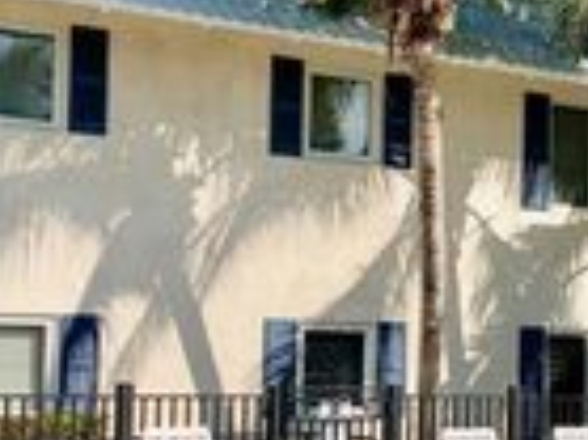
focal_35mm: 101
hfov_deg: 19.3
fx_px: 1714
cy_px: 298
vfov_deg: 14.6
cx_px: 478
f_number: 1.8
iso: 25
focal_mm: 4
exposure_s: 1/2433
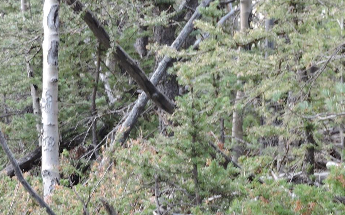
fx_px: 2022
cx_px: 260
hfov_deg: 9.7
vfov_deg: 6.1
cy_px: 54
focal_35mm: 215
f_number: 4.2
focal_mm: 21.4
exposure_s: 1/60
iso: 400
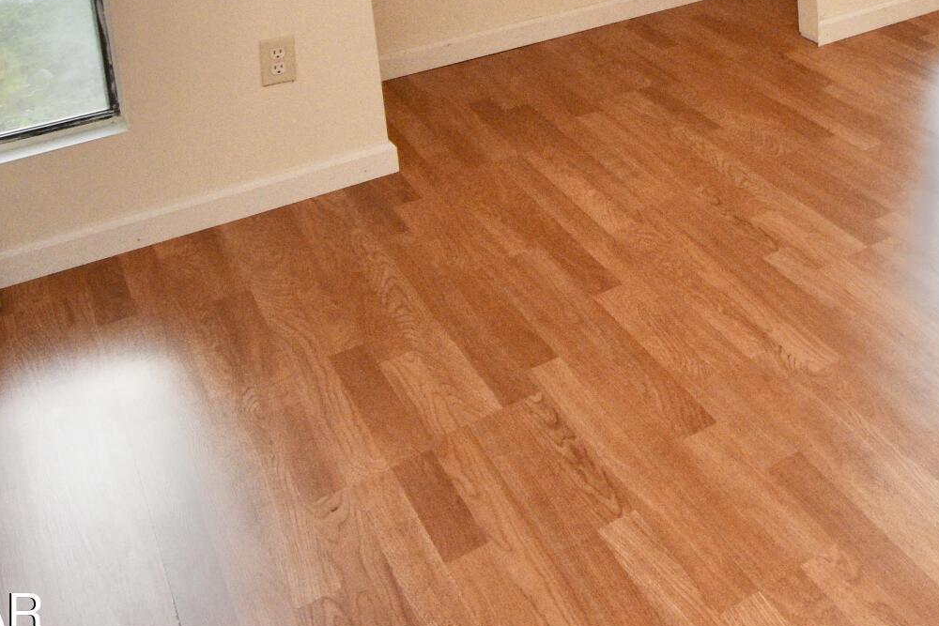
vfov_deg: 24.9
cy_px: -239
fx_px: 1174
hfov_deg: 34.5
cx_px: 1136
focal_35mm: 45
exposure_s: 1/125
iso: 1100
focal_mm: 10
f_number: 4.5
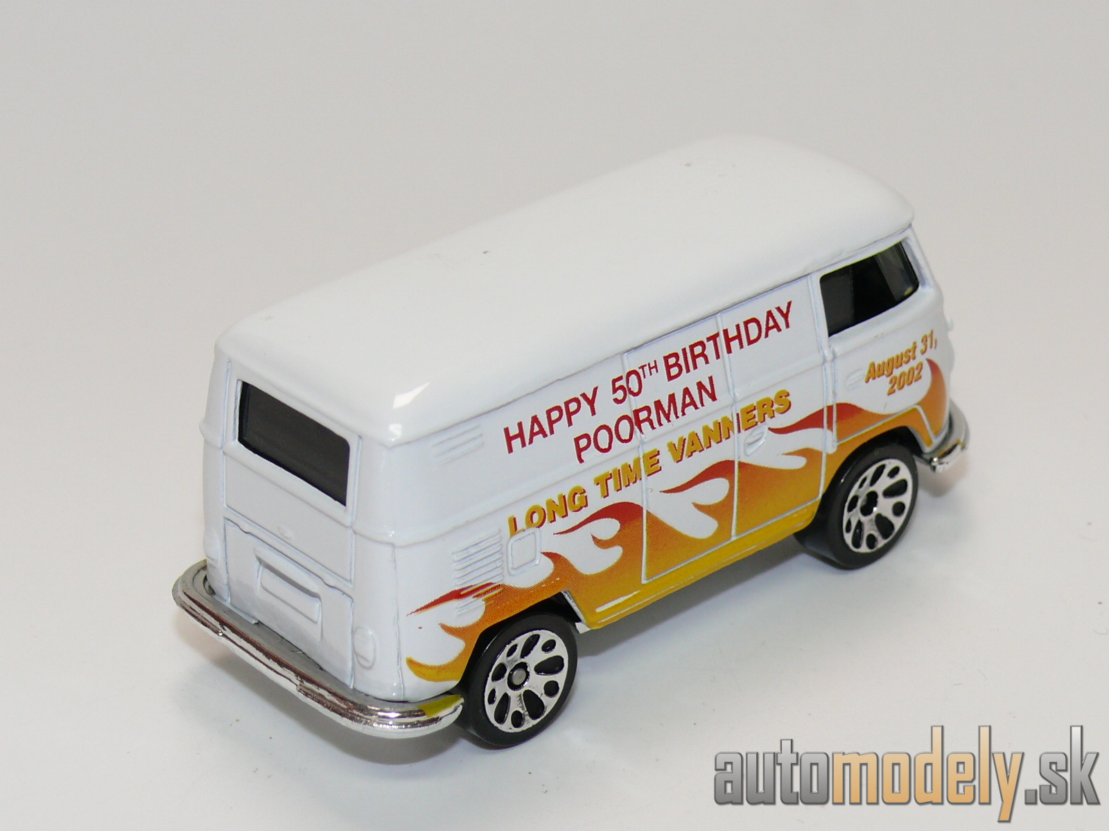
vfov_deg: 14.5
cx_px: 554
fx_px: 3268
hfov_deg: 19.3
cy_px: 416
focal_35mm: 102
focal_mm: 13.3
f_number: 4
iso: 100
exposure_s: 1/30
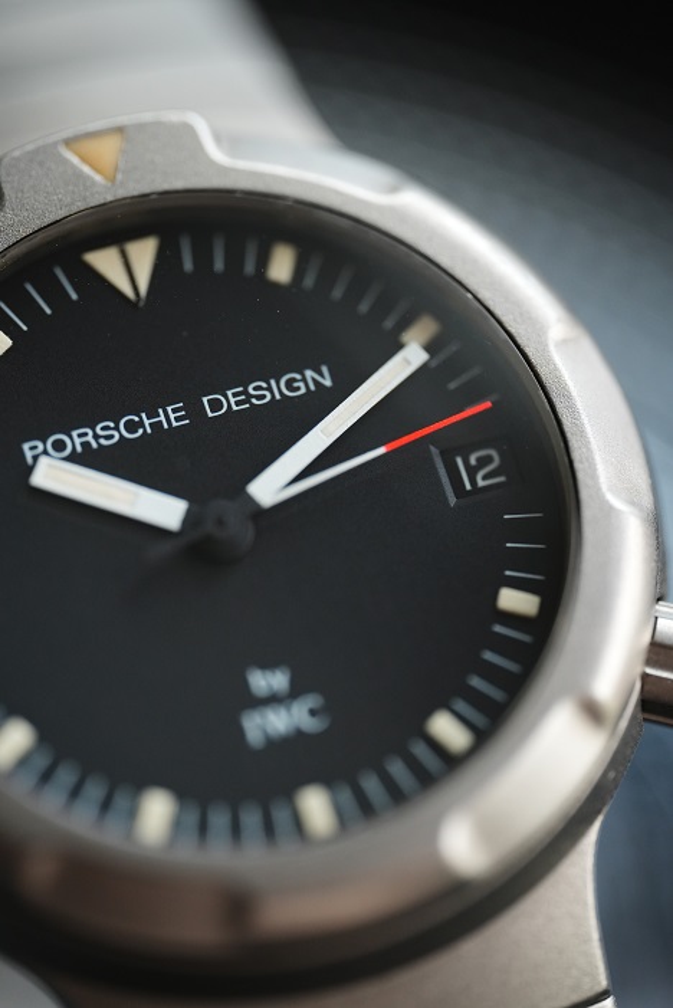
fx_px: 2941
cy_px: 504
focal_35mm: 105
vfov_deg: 19.4
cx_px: 336
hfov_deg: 13.1
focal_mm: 105
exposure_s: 1/250
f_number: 2.8
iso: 2000
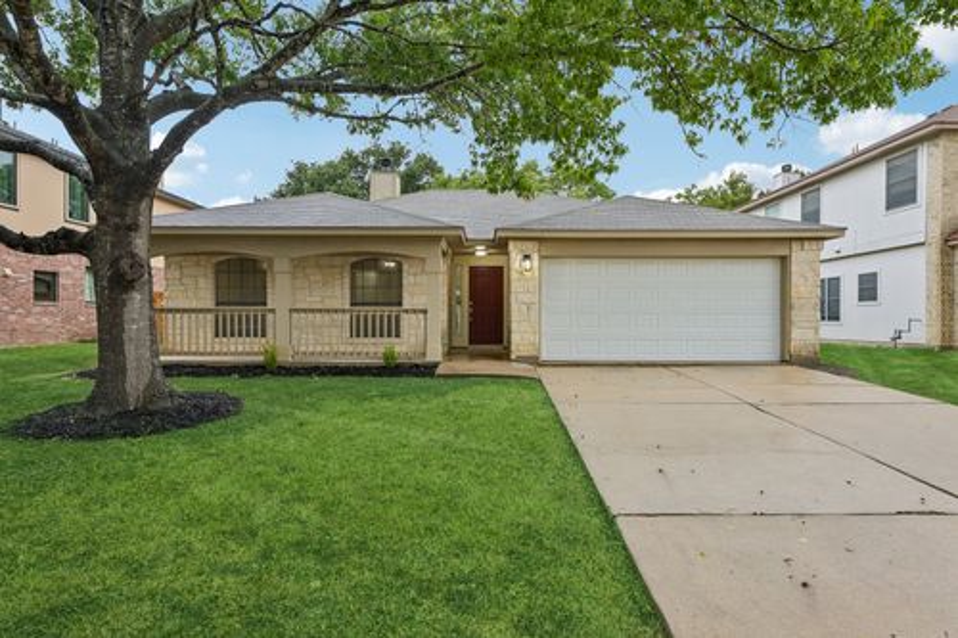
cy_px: 319
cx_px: 479
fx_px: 532
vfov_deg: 61.9
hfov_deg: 84.0
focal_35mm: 20
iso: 110
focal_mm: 20
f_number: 6.7
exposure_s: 1/20
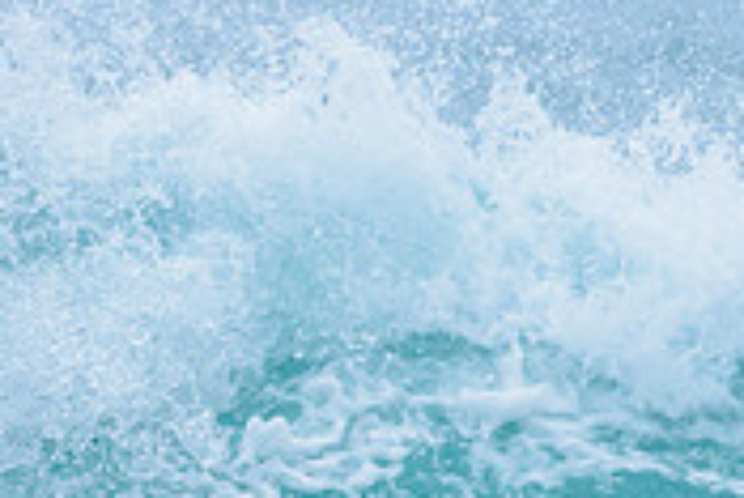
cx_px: -276
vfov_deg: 0.7
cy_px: 539
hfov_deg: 1.0
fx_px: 42938
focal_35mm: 2076
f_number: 5.6
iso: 800
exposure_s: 1/2000
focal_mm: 500
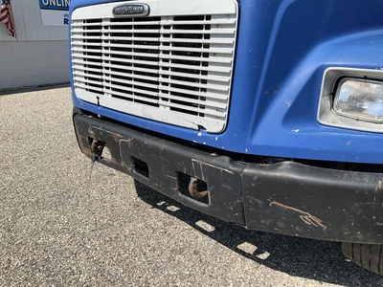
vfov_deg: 48.2
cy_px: 144
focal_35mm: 29
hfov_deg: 61.7
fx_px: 321
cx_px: 192
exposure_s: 1/1848
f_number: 1.8
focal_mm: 3
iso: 25
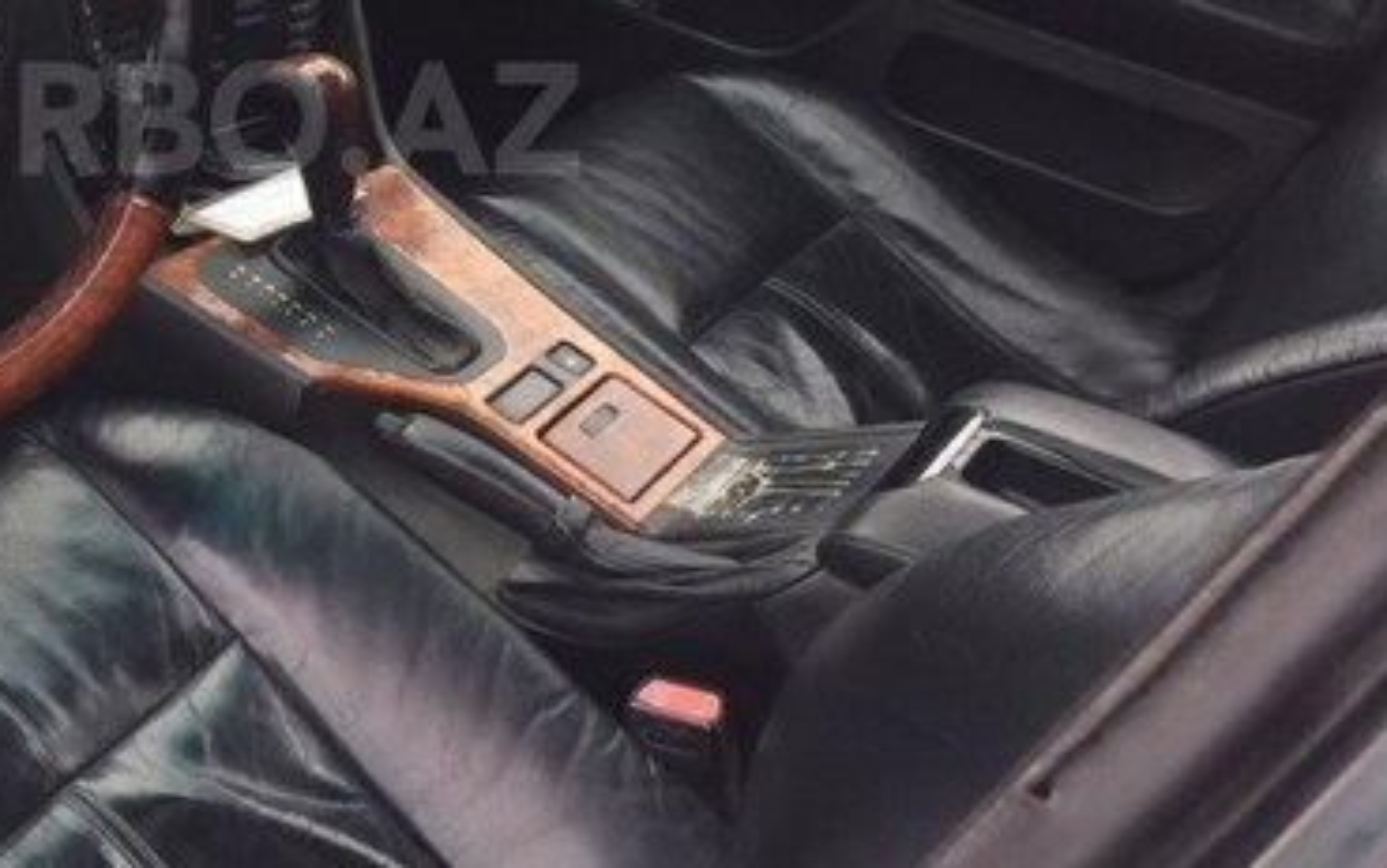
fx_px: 2080
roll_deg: -7.6
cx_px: 195
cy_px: 118
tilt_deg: -28.1
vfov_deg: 23.1
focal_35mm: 55
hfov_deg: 35.2
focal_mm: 4.15
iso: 40
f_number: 2.2
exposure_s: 1/33
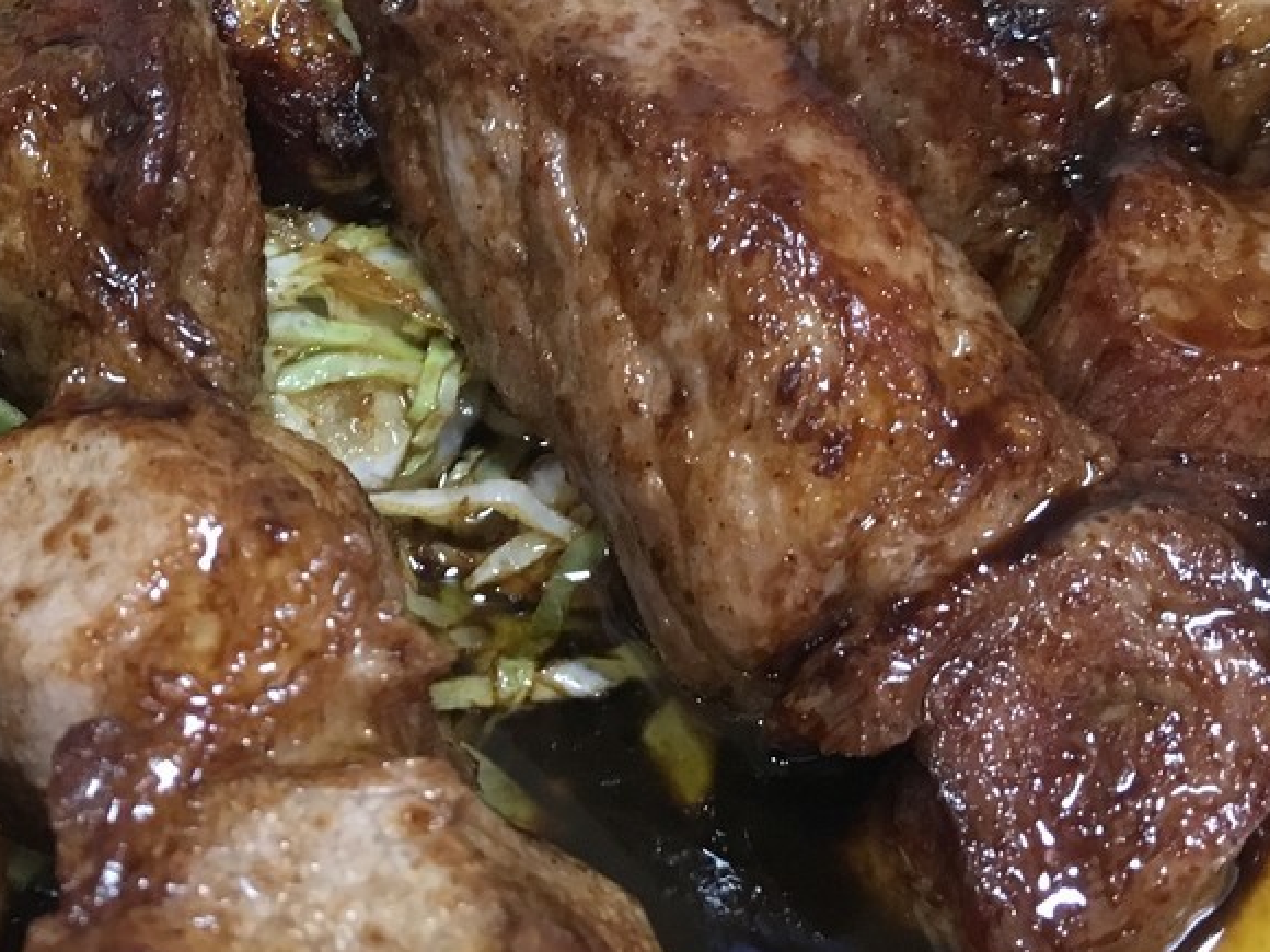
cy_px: 212
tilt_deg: -35.9
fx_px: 2201
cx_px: 361
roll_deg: -4.8
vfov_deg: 24.1
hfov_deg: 31.8
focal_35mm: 60
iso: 200
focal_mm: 4.15
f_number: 2.2
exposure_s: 1/15
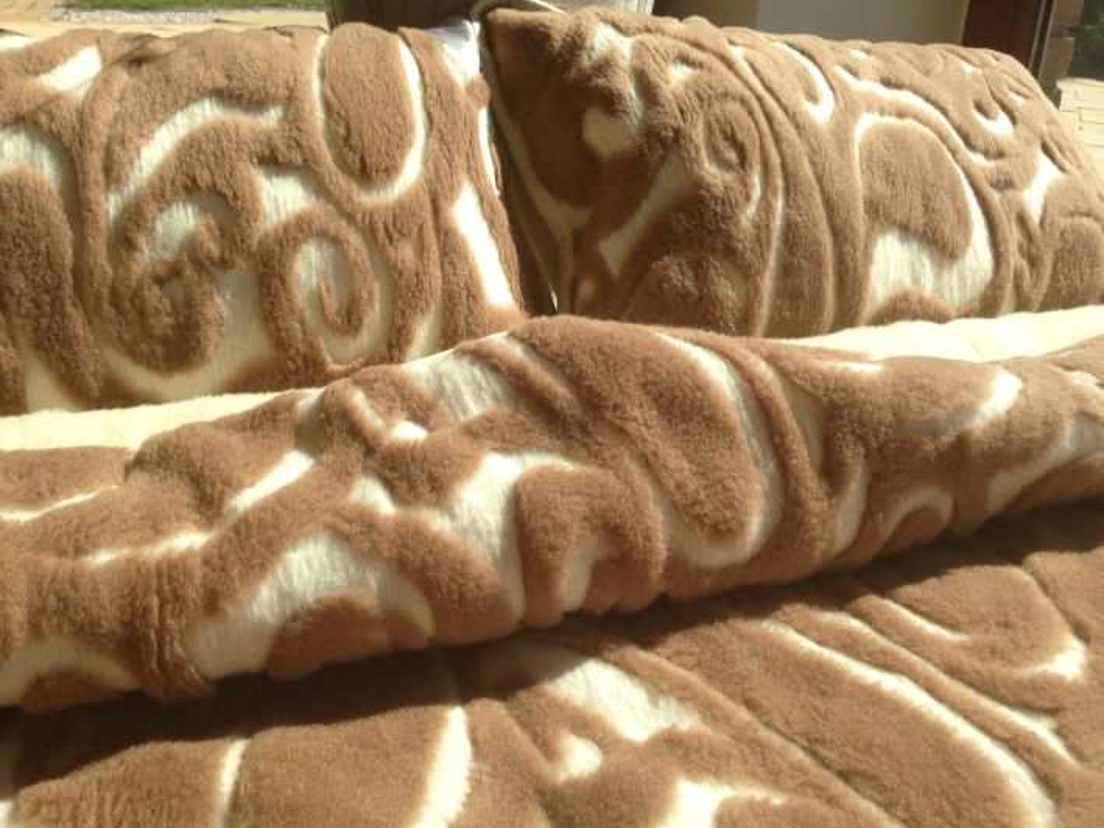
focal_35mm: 33
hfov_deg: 55.3
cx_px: 552
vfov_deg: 43.0
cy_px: 414
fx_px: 1053
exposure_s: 1/1178
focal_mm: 4.13
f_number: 2.4
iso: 50
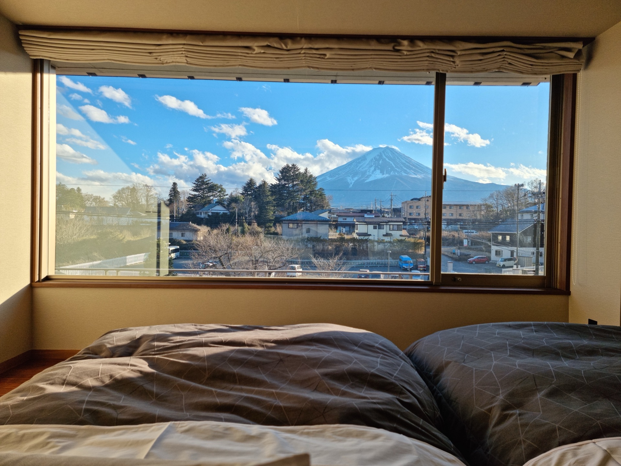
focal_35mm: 24
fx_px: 431
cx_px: 310
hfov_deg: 71.6
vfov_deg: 56.8
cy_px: 233
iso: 50
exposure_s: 1/427
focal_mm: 6.7
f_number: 1.8
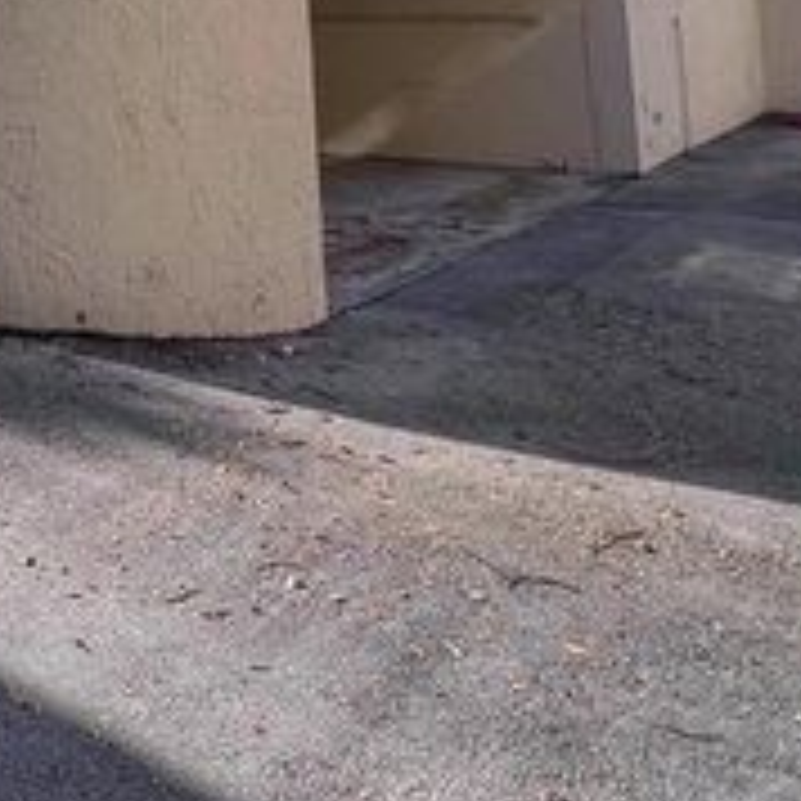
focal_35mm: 43
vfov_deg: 33.3
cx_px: -166
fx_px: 1126
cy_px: -115
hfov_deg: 32.3
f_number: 1.8
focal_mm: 1.57
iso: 32
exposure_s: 1/1155
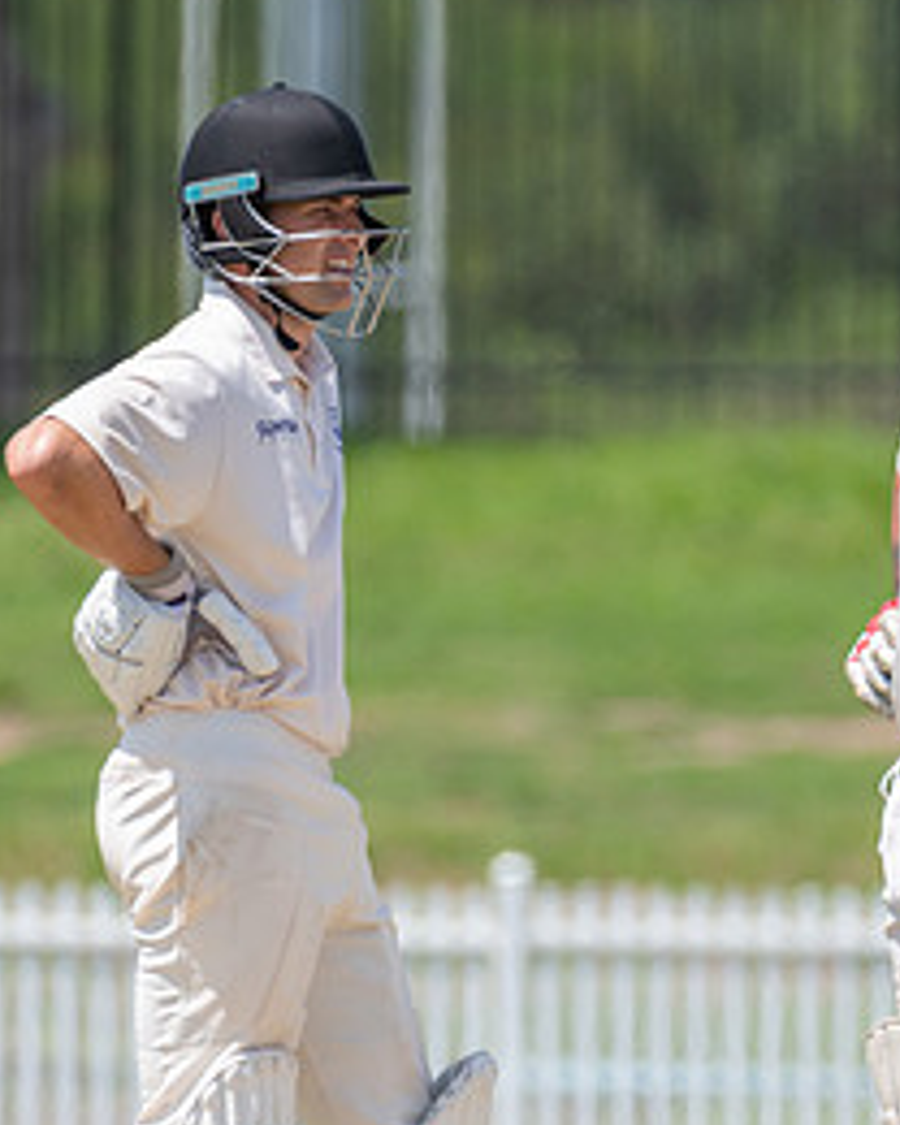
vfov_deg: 1.4
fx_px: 45215
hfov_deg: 1.1
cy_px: 778
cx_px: 505
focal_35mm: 1358
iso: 400
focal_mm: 500
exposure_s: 1/1250
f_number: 7.1
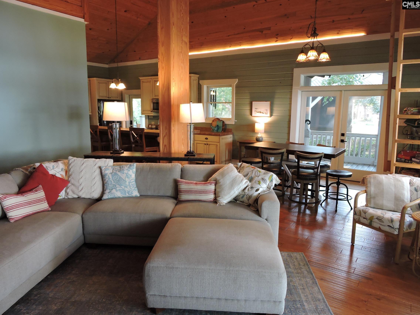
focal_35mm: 24
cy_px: 158
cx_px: 210
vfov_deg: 56.8
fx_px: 291
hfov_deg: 71.6
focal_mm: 4.3
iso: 360
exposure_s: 1/30
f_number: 3.3
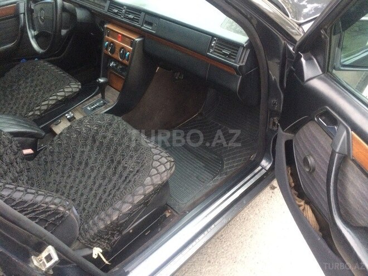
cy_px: 138
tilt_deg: -41.5
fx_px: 308
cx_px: 184
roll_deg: +5.3
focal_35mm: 29
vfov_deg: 48.2
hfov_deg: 61.7
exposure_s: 1/33
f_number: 2.2
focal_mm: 4.15
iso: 320
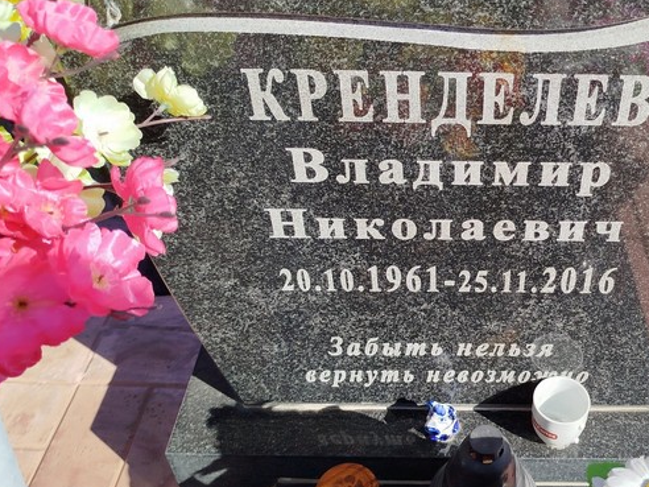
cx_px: 472
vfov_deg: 36.8
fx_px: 731
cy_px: 248
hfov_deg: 46.4
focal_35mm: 39
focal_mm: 5.31
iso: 50
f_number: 1.7
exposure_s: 1/1063
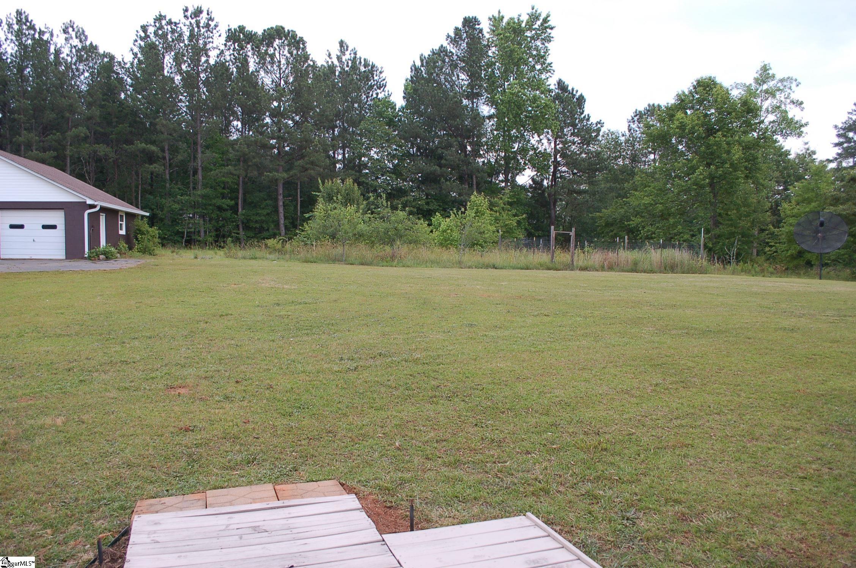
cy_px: 284
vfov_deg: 47.8
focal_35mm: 27
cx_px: 428
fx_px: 641
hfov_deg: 67.5
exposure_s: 1/125
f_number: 5.6
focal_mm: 18
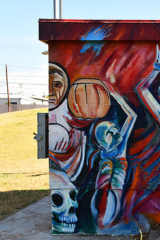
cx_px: 177
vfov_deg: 38.2
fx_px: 347
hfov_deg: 24.2
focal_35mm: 52
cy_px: 124
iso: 200
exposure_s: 1/250
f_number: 7.1
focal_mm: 22
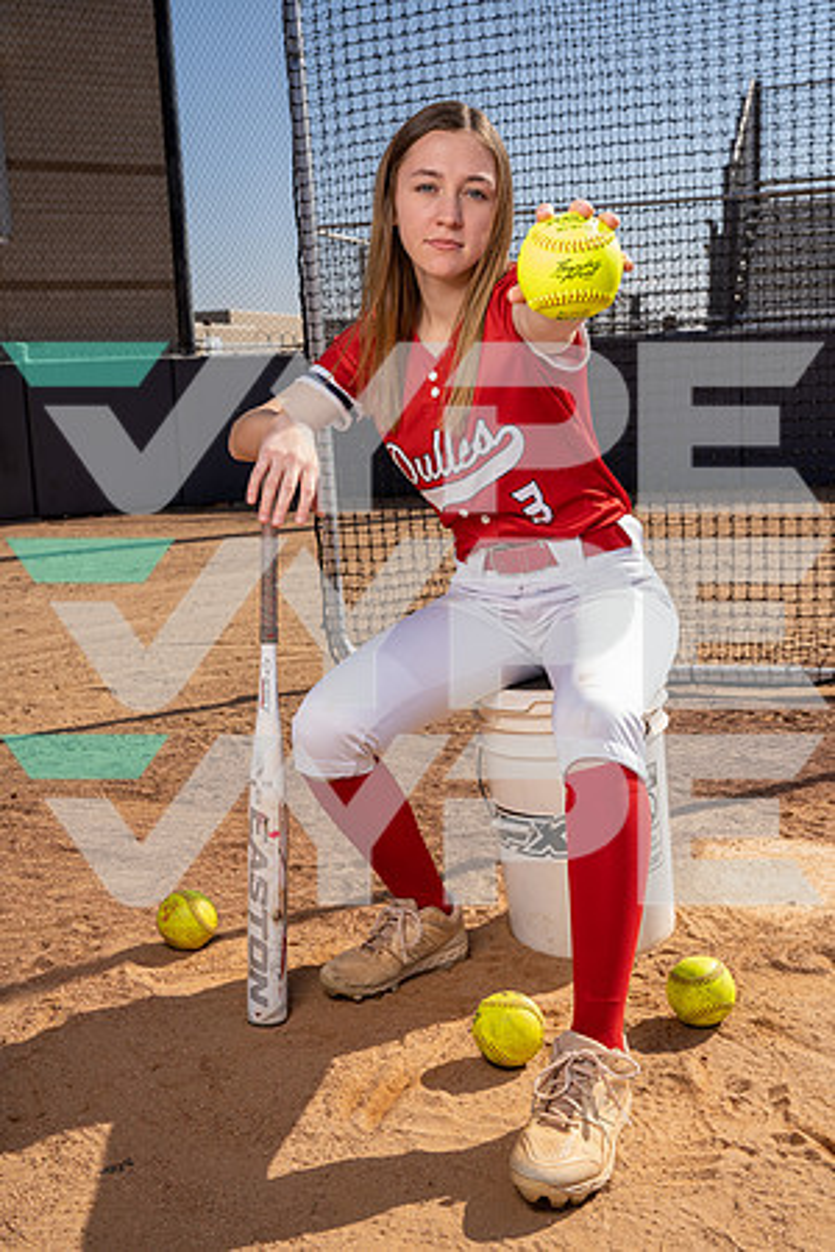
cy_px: 626
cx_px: 418
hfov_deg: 33.4
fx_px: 1392
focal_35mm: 40
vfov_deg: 48.5
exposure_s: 1/250
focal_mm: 40
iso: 64
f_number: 8
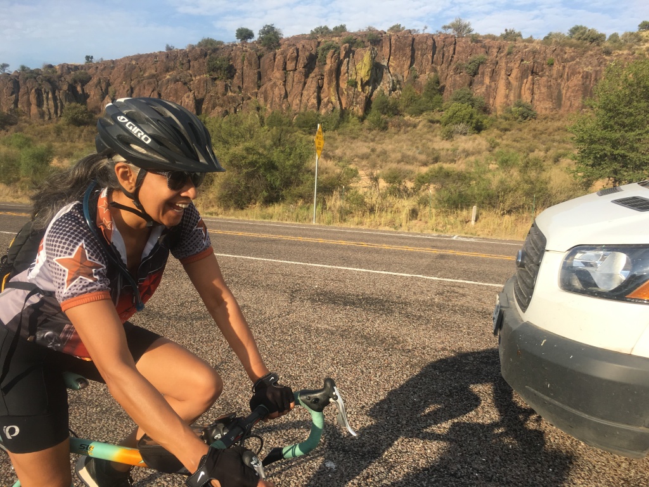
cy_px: 244
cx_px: 324
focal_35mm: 29
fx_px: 544
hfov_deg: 61.7
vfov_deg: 48.2
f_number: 2.2
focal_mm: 4.15
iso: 25
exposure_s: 1/1068
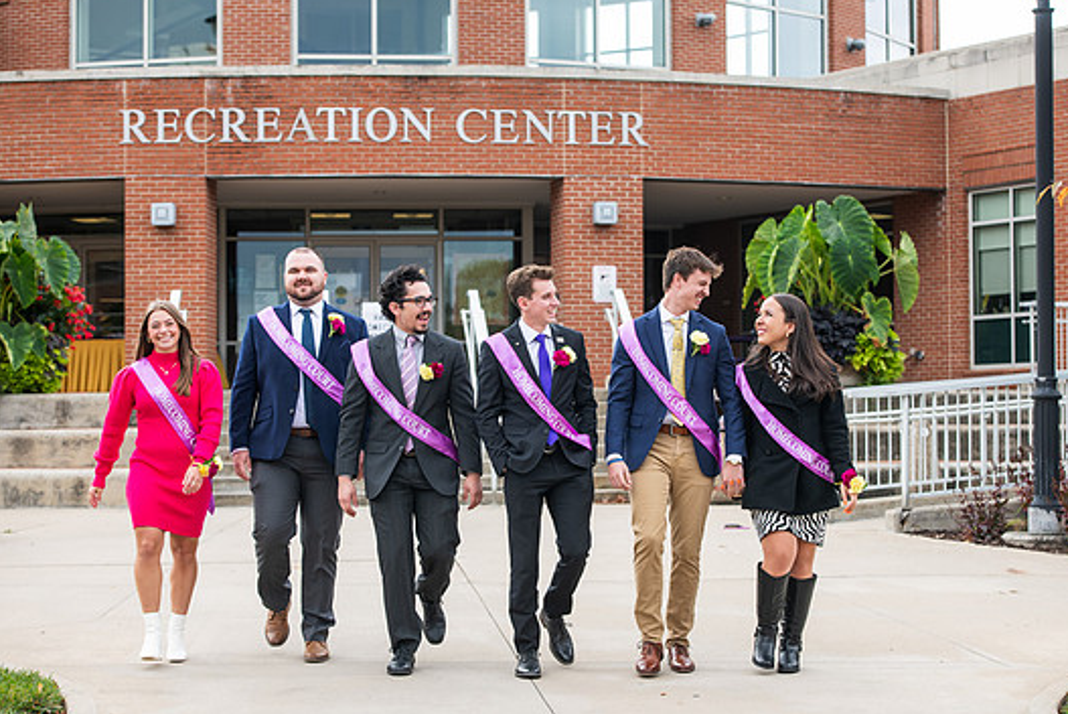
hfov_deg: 26.3
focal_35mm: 77
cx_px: 551
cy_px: 378
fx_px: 2285
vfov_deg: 17.7
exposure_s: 1/400
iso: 250
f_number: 4.5
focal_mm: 70
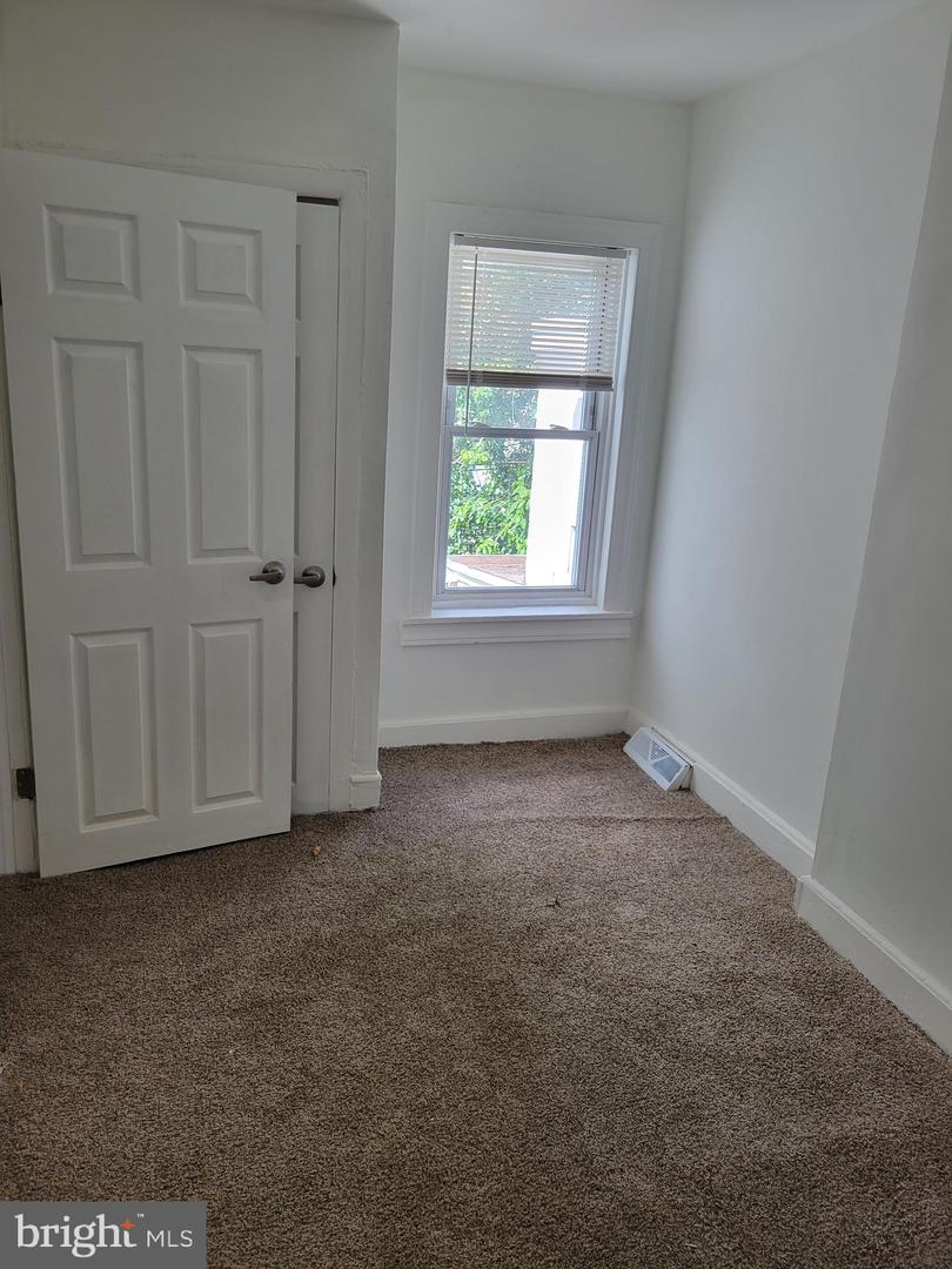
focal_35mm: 26
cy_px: 634
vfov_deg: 67.3
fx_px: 953
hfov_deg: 53.1
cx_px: 476
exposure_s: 1/120
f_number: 1.8
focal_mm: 5.4
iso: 64
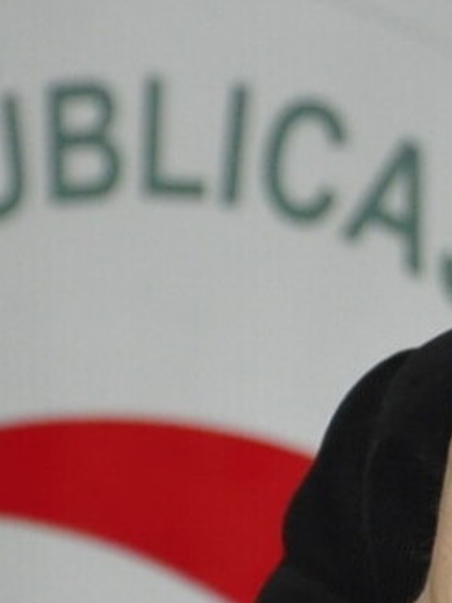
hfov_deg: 1.9
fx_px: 13815
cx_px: 664
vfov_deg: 2.5
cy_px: 133
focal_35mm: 793
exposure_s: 1/100
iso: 1000
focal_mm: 90
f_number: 5.6
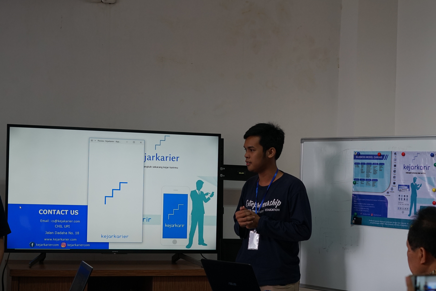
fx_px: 872
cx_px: 251
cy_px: 201
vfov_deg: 18.9
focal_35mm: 72
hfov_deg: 28.0
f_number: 4
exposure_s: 1/160
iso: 500
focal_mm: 50
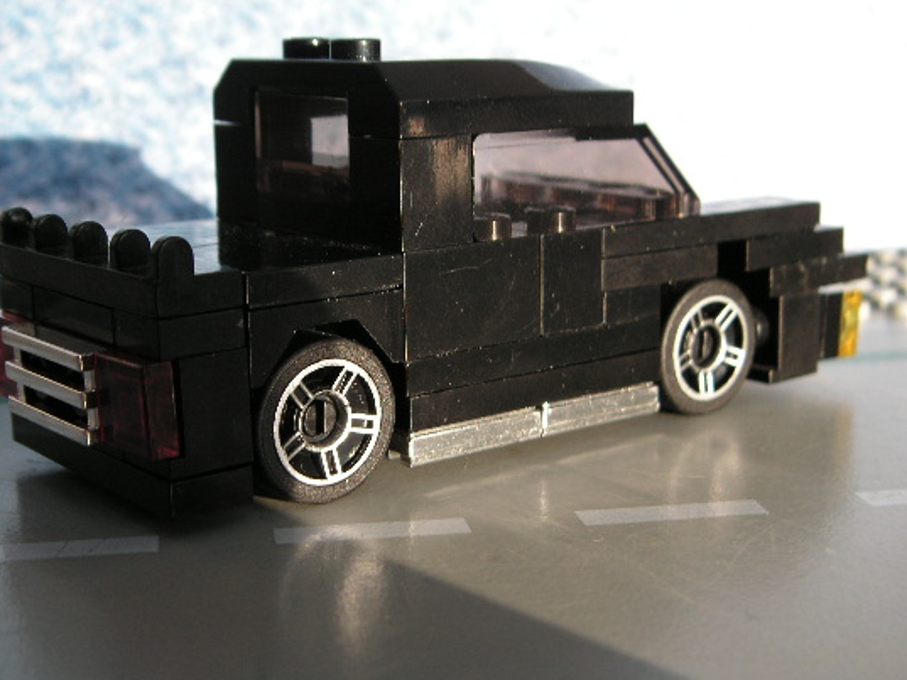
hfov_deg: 34.3
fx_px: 1468
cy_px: 346
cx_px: 466
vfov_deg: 26.1
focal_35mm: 56
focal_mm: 7.7
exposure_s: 1/60
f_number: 3.6
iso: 50
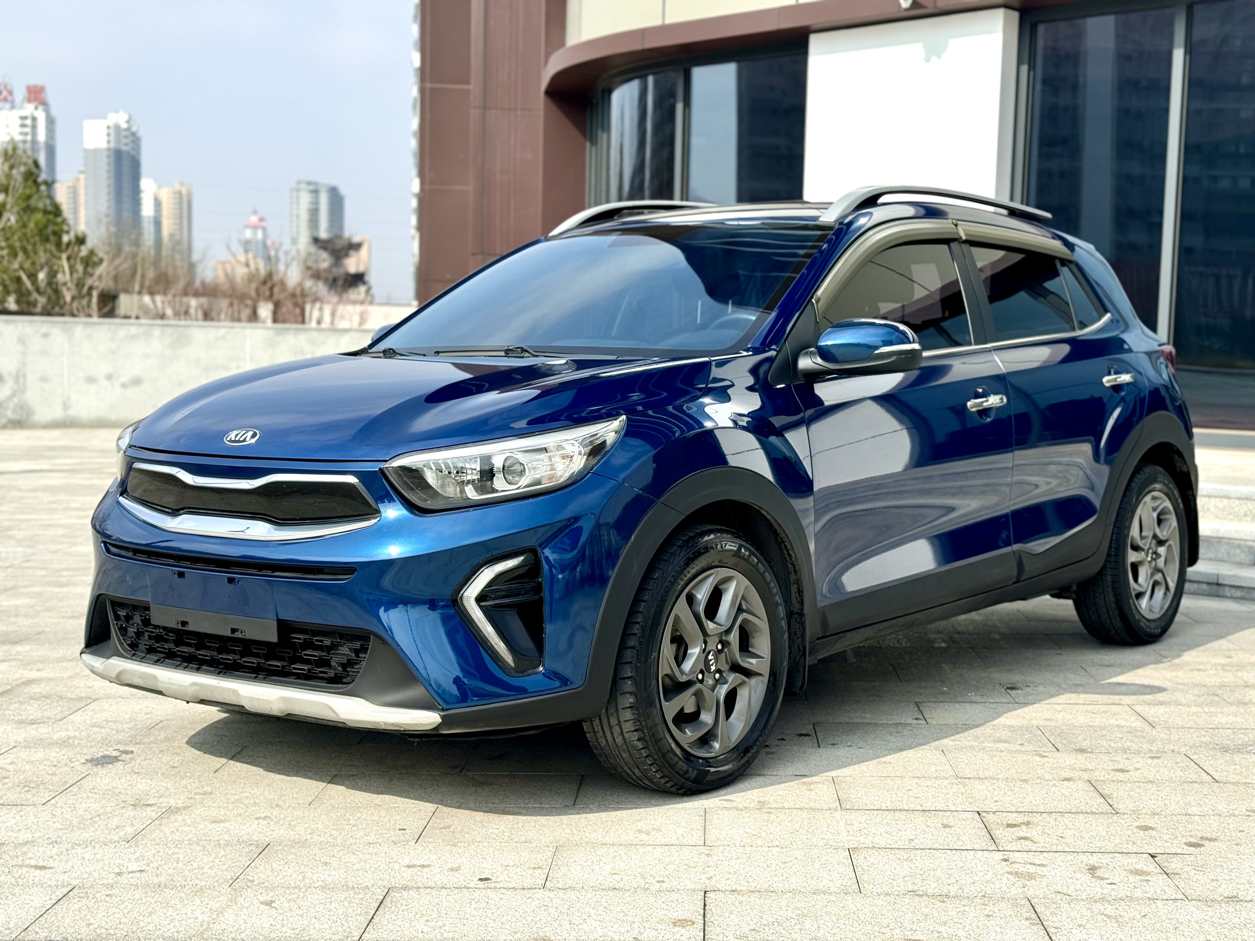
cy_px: 470
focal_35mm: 48
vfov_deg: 30.3
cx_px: 628
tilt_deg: -4.1
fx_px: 1740
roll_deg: -1.1
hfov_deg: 39.7
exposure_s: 1/3257
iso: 64
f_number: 1.78
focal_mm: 6.76
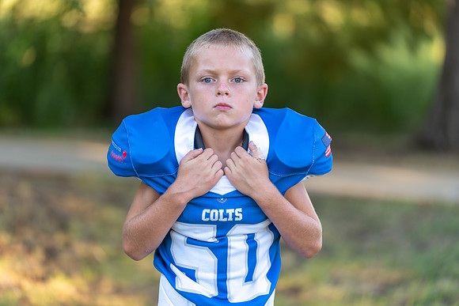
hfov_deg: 15.3
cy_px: 153
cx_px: 230
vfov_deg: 10.2
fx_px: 1709
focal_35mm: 134
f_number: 2.8
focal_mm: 134
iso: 160
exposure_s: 1/320
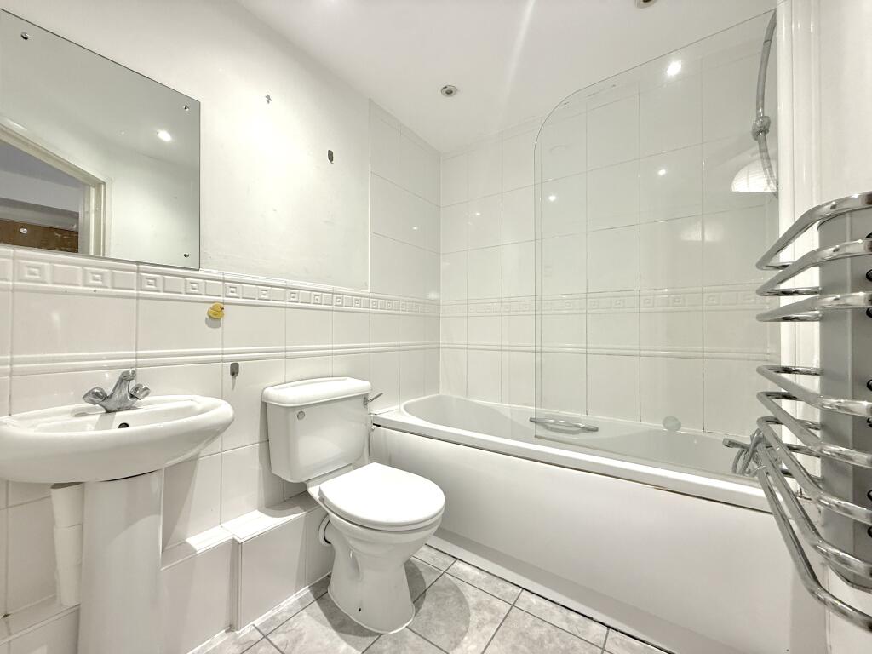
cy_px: 327
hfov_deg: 102.1
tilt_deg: +0.9
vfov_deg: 85.7
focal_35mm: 14
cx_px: 436
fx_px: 353
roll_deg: -0.7
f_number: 2.2
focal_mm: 2.22
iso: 200
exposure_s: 1/100
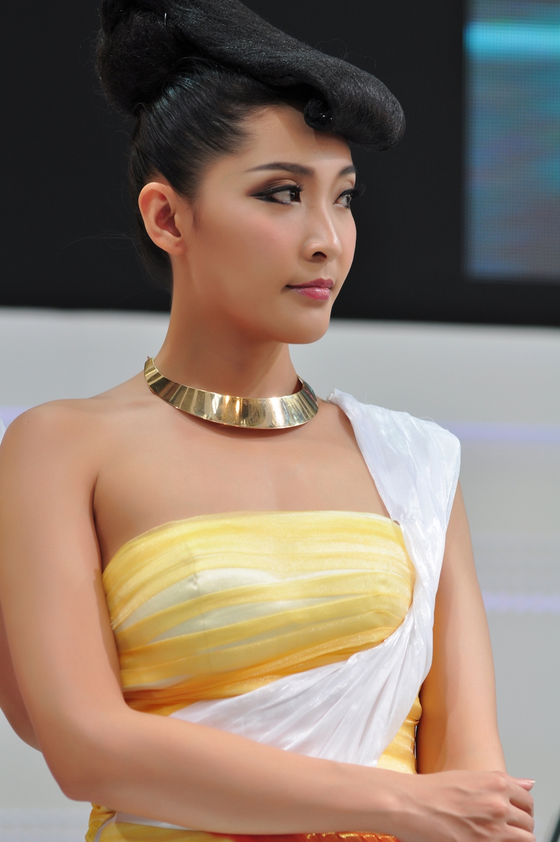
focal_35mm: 188
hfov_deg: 7.3
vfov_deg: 11.0
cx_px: 280
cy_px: 421
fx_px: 4386
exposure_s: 1/125
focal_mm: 125
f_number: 5
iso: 250
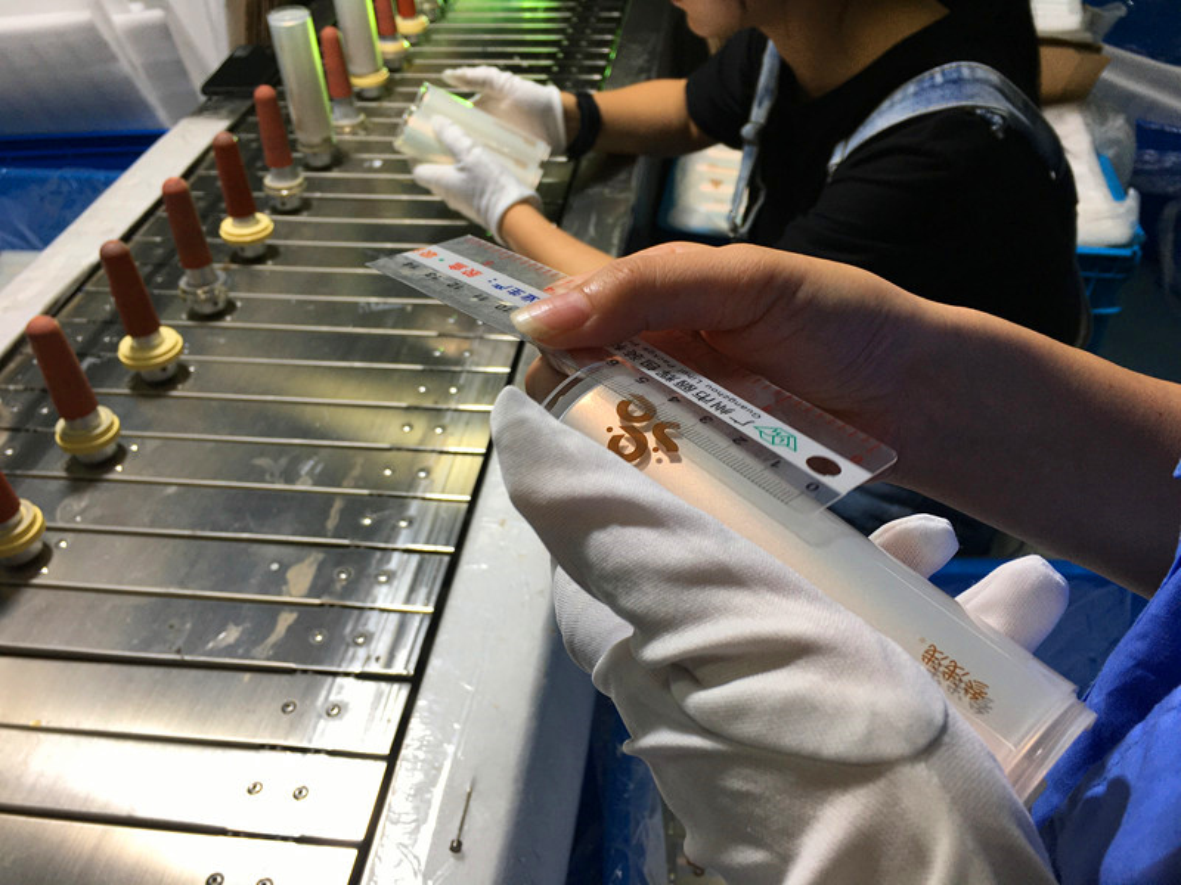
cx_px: 590
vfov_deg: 48.2
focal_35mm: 29
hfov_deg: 61.7
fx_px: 989
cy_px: 442
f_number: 2.2
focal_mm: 4.15
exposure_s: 1/100
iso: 32
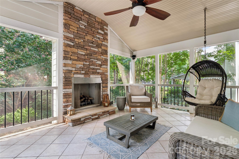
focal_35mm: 16
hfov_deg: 95.0
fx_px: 110
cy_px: 80
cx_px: 120
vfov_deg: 72.0
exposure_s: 1/2
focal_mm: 16.5
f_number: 13
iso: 100
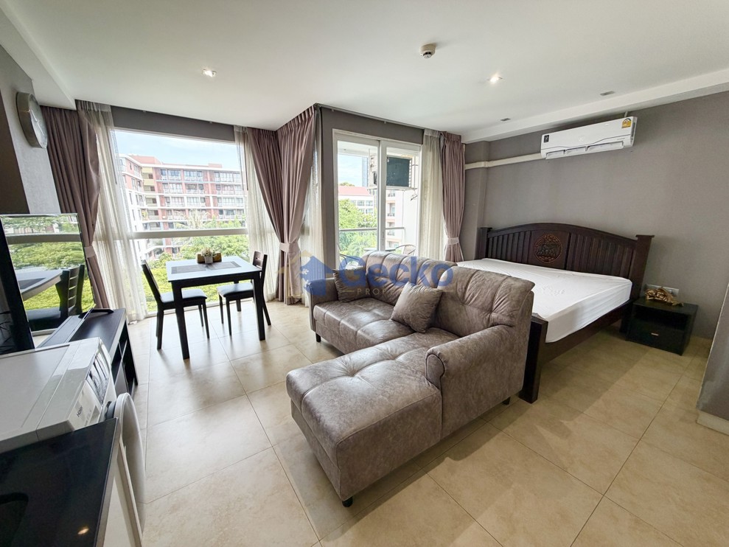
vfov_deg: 85.7
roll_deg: +0.8
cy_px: 274
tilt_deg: -11.7
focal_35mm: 14
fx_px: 295
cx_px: 364
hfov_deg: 102.1
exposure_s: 1/121
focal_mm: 2.22
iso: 64
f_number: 2.2
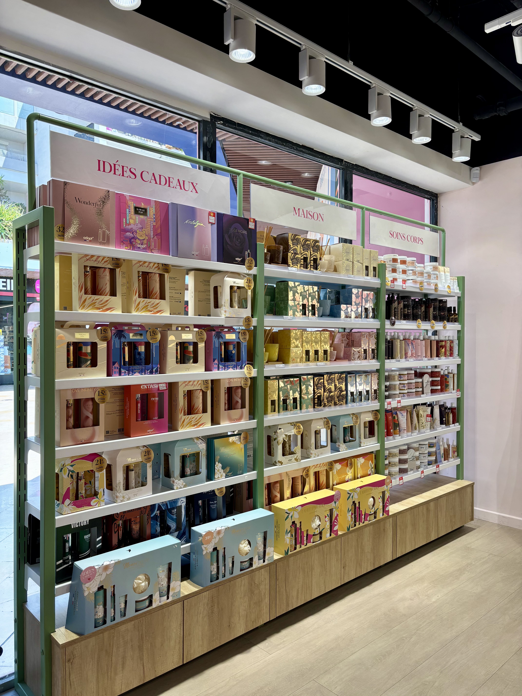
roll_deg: -0.1
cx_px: 261
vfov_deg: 67.3
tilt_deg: -0.9
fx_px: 523
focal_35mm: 26
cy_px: 348
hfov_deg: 53.1
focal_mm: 5.96
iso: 40
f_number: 1.6
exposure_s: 1/193
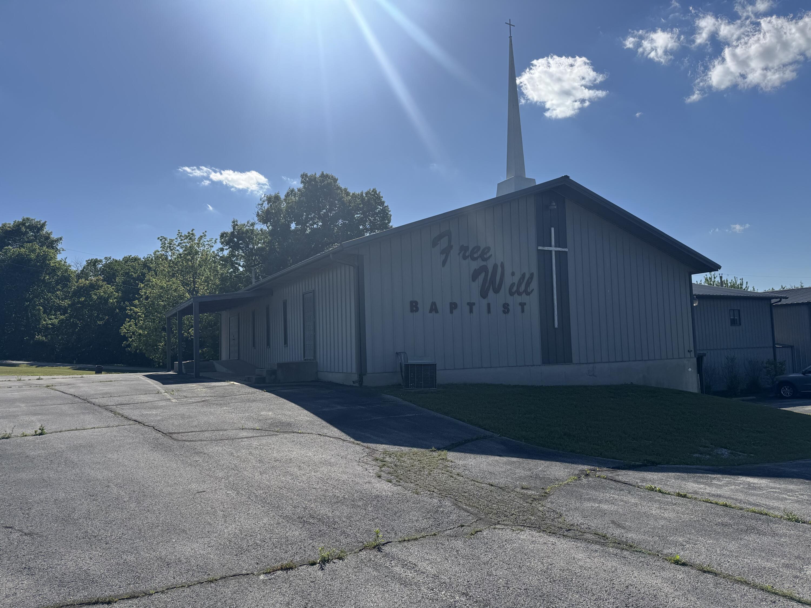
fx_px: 562
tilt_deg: +3.5
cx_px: 406
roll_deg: +2.1
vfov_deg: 56.8
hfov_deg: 71.6
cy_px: 304
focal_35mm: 24
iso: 80
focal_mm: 6.76
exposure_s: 1/9009
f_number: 1.78
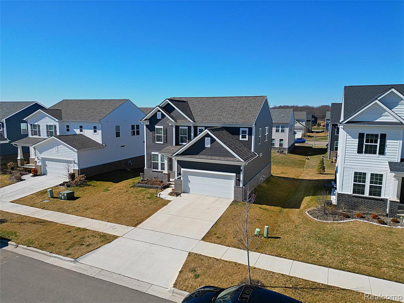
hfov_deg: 71.6
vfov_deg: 56.8
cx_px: 202
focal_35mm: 24
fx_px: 280
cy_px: 152
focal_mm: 6.7
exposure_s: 1/4000
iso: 140
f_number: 1.7
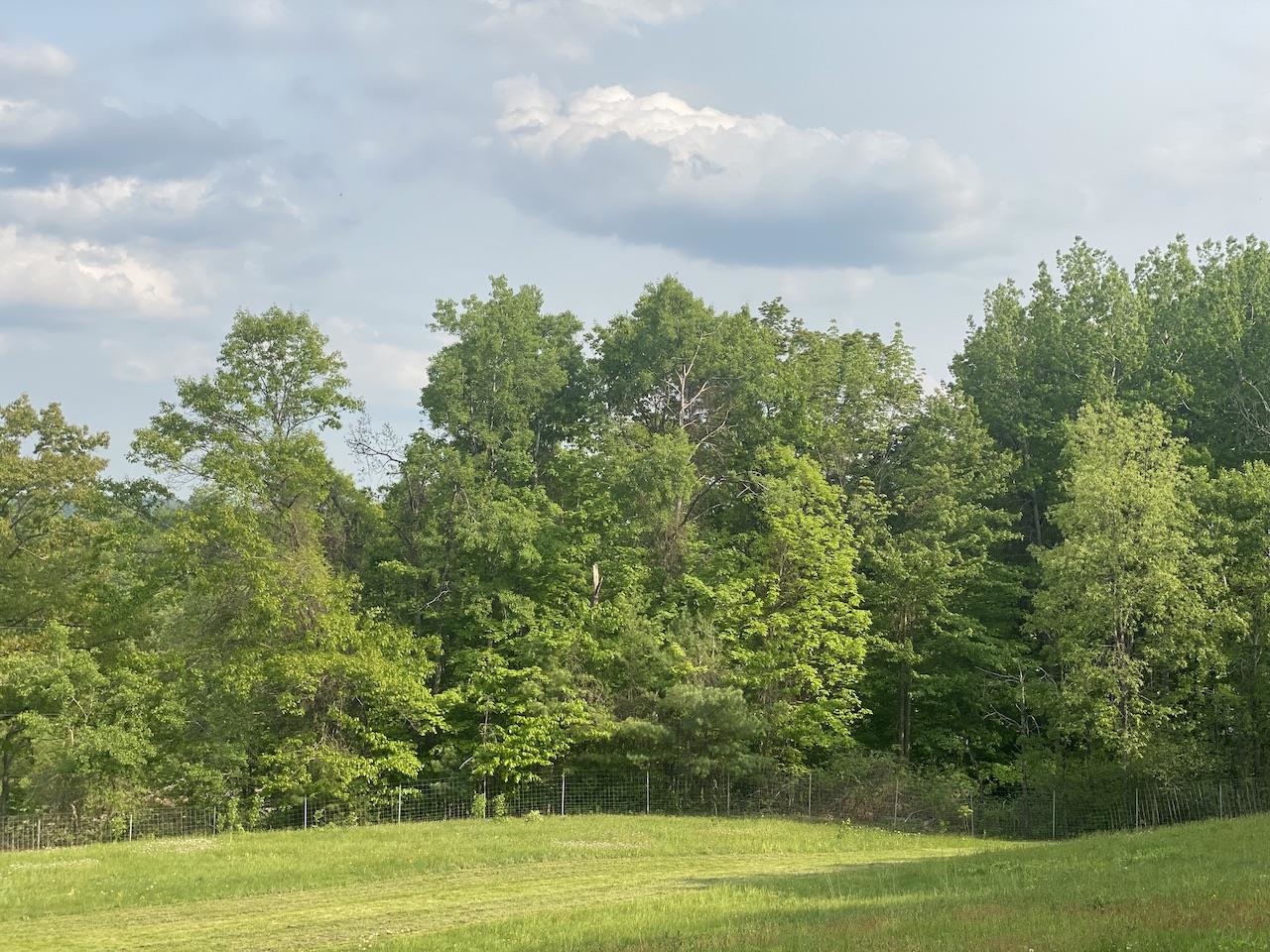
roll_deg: -1.7
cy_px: 476
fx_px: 1908
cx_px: 635
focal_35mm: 52
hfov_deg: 36.8
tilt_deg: +2.7
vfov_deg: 28.0
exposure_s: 1/1115
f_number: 2
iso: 20
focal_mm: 6
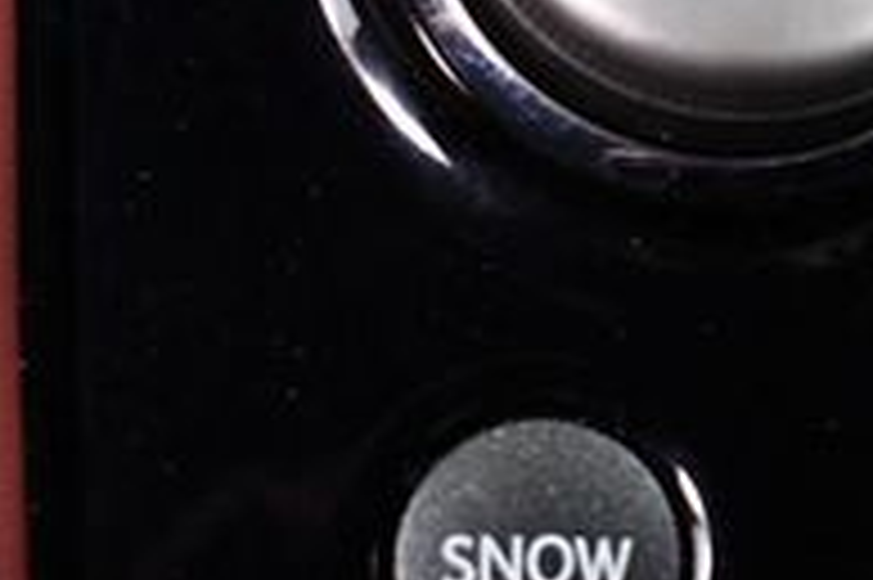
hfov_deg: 15.4
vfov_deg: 10.1
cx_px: 770
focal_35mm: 132
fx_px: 3198
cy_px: -207
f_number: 4
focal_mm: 27
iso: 3200
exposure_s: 1/80
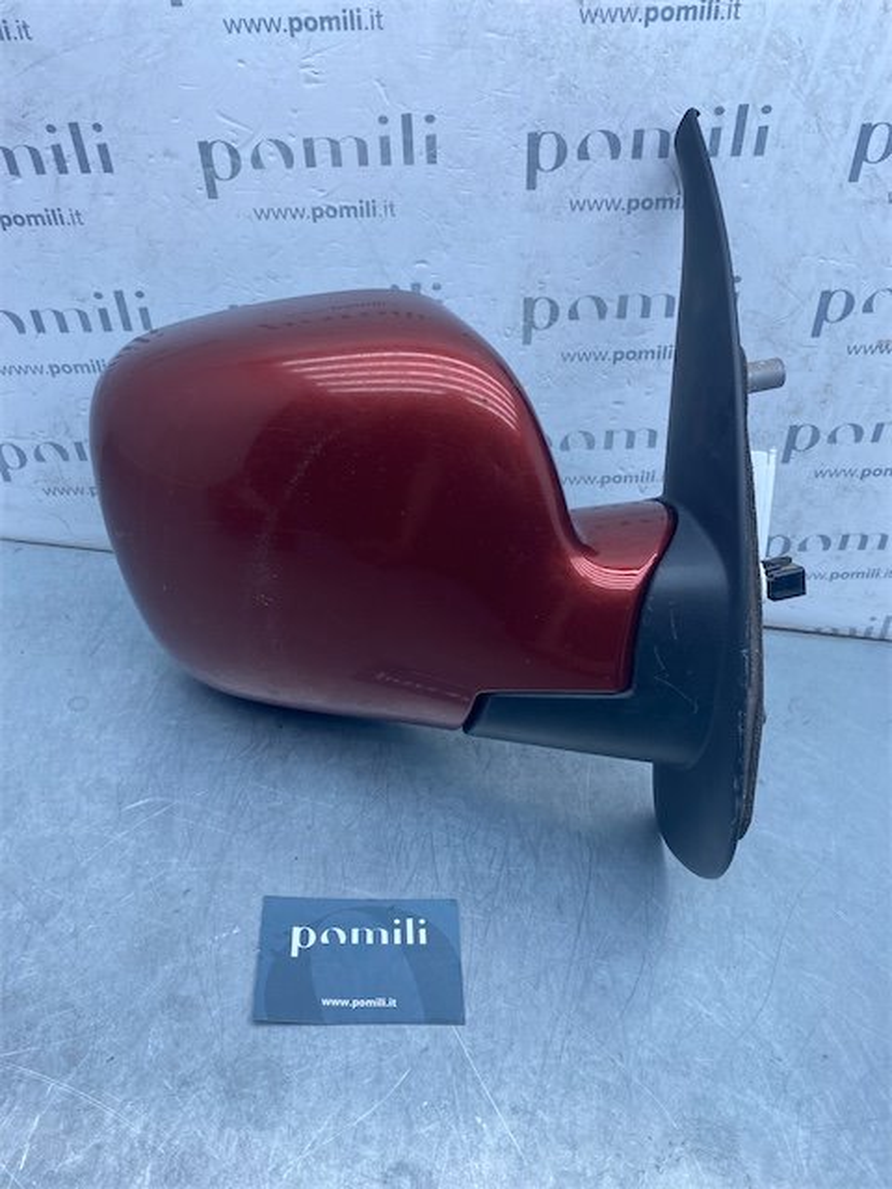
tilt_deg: -39.4
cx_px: 446
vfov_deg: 67.3
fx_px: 893
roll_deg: -12.2
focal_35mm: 26
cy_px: 594
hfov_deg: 53.1
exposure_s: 1/546
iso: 32
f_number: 1.8
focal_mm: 4.25
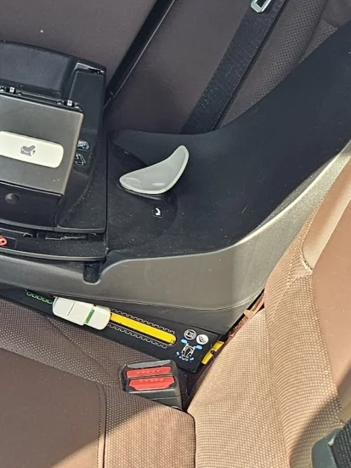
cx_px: -288
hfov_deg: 12.6
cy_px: 299
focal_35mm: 107
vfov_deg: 18.3
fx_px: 1445
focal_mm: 6.3
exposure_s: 1/100
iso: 64
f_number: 1.7
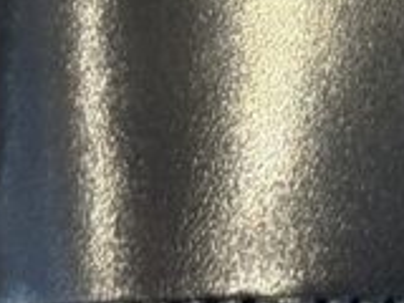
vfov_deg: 4.7
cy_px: -417
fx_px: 3595
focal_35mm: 308
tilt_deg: -73.9
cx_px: 573
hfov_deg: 6.4
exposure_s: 1/25
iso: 400
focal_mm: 6.76
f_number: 1.78
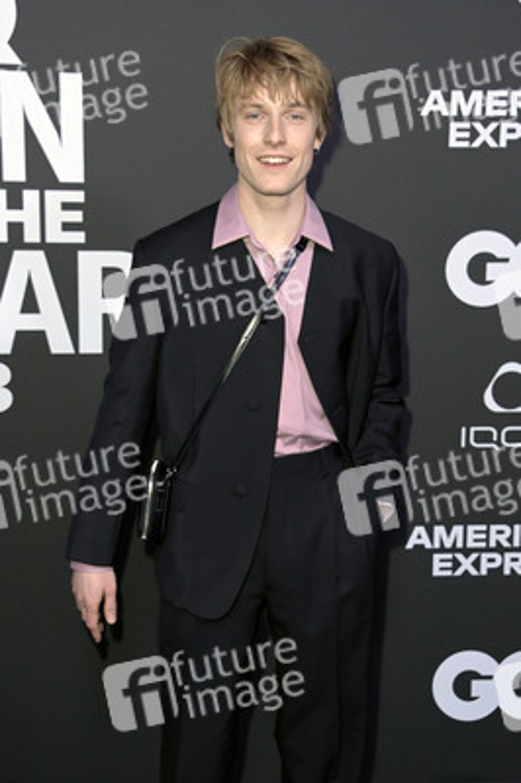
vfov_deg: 39.6
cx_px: 260
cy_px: 392
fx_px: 1087
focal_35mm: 50
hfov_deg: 26.9
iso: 1000
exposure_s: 1/250
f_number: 5.6
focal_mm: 50
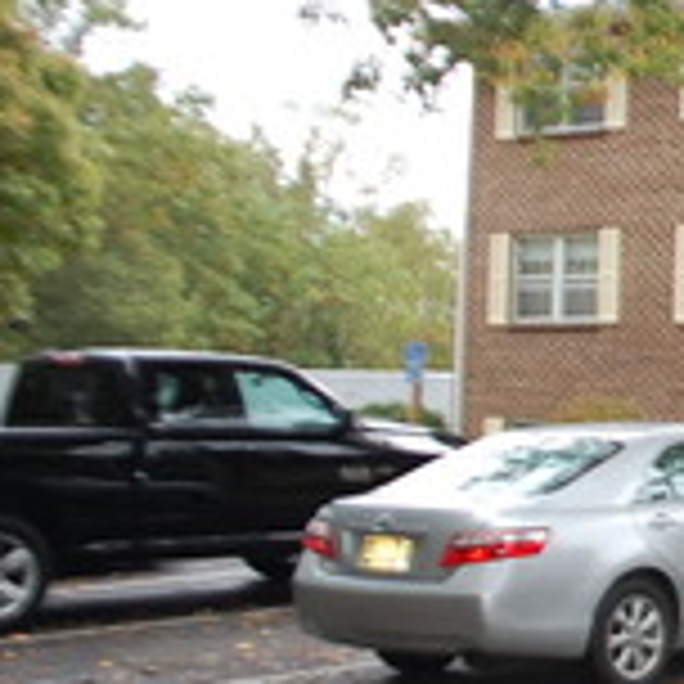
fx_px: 1923
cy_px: 207
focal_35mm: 86
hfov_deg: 17.4
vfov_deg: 20.1
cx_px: 1120
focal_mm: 20
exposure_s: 1/320
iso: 400
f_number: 3.8
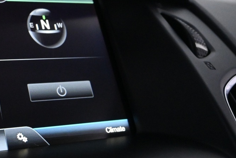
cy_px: 60
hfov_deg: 28.2
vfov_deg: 21.3
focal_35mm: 64
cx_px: -35
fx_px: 417
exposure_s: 1/80
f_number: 4.5
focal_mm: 17.5
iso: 4000
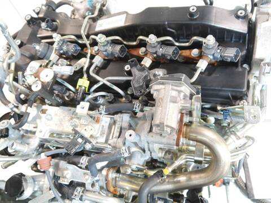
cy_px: 102
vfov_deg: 44.2
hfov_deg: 56.8
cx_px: 136
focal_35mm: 32
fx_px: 251
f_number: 3.8
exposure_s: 1/60
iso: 2000
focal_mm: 16
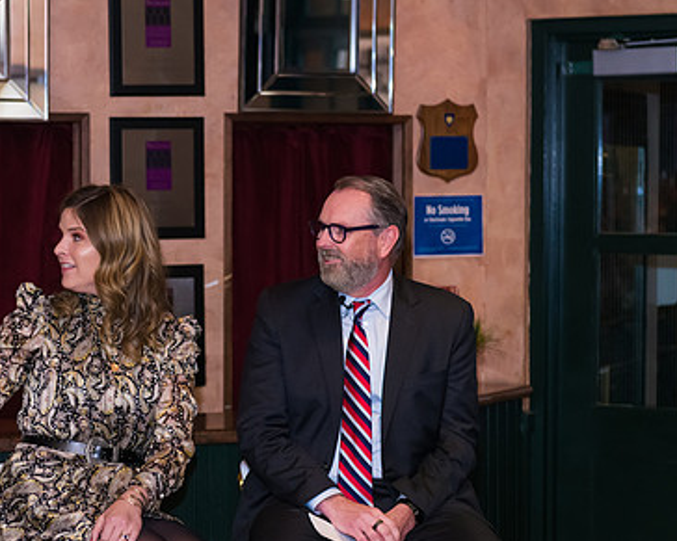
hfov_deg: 18.2
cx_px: 225
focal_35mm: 105
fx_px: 2103
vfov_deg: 14.7
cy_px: 298
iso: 1600
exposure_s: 1/125
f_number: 3.2
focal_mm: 62
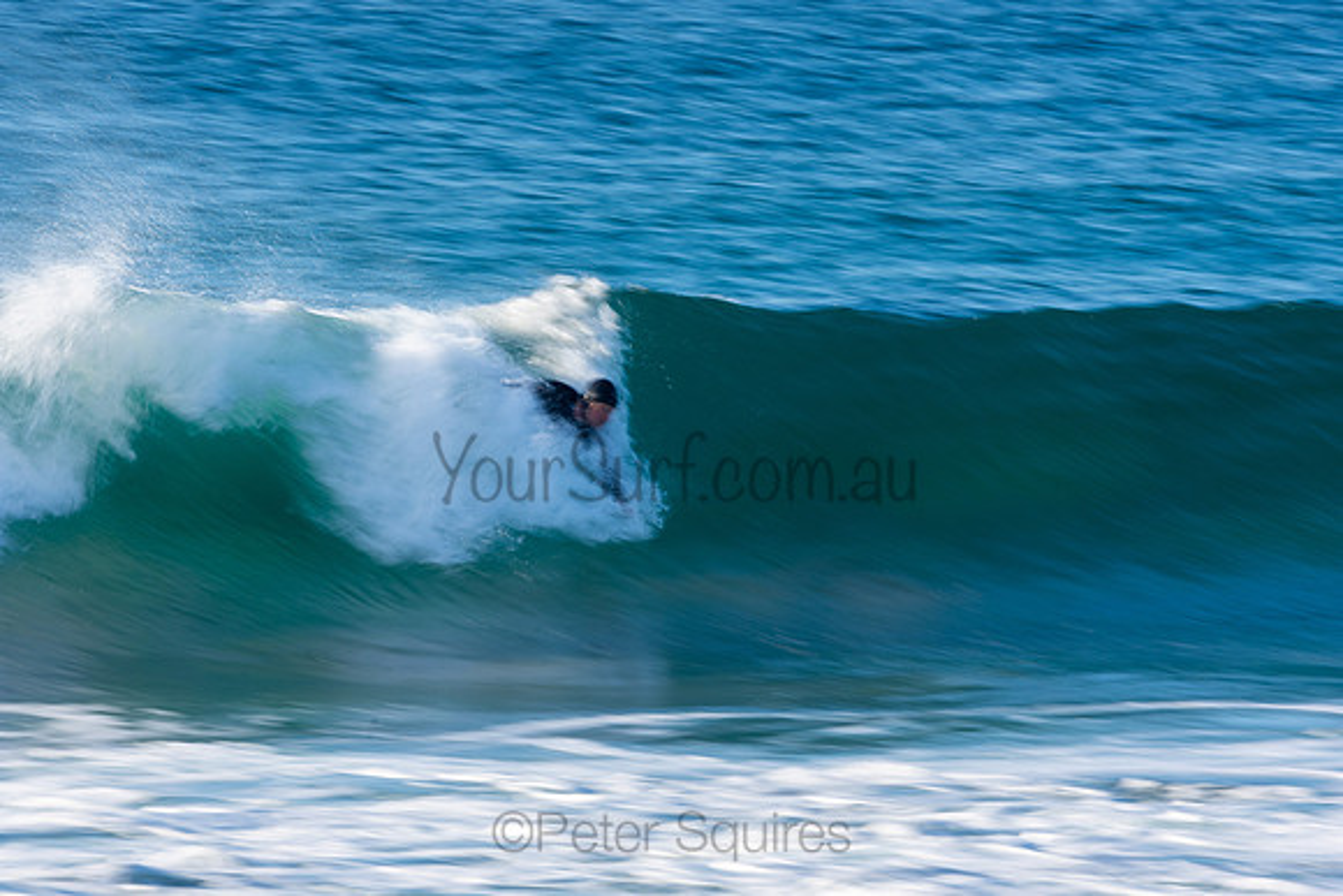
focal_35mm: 750
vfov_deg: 1.8
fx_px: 27984
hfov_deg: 2.7
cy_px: 448
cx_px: 672
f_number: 18
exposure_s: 1/25
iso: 100
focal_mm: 500
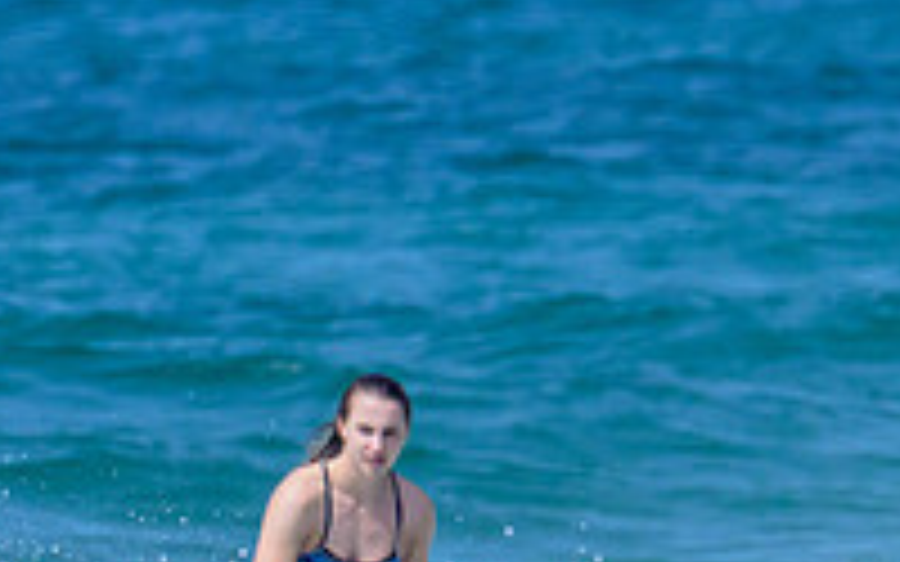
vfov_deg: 0.4
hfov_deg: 0.7
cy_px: 686
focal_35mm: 3218
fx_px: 78931
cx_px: 426
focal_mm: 800
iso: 1600
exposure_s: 1/2000
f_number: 16
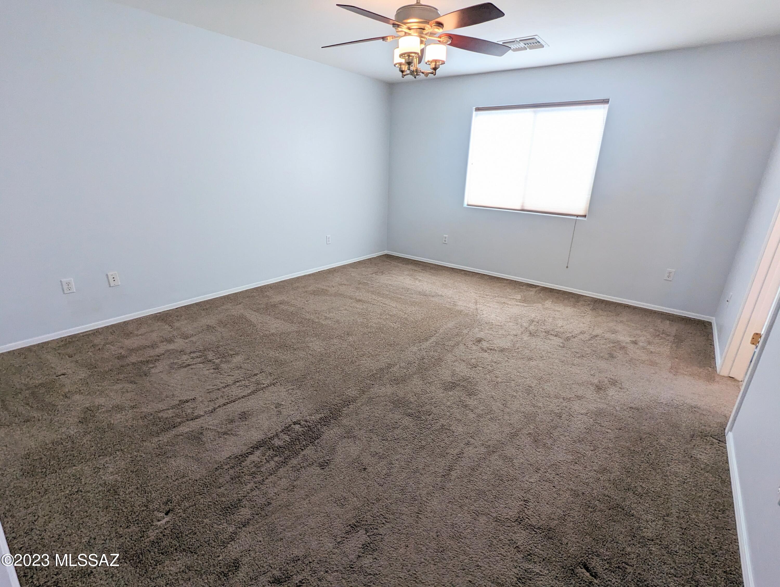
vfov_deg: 78.2
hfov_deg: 94.4
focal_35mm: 16
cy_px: 294
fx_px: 361
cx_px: 390
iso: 116
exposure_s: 1/120
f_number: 2.2
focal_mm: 2.35
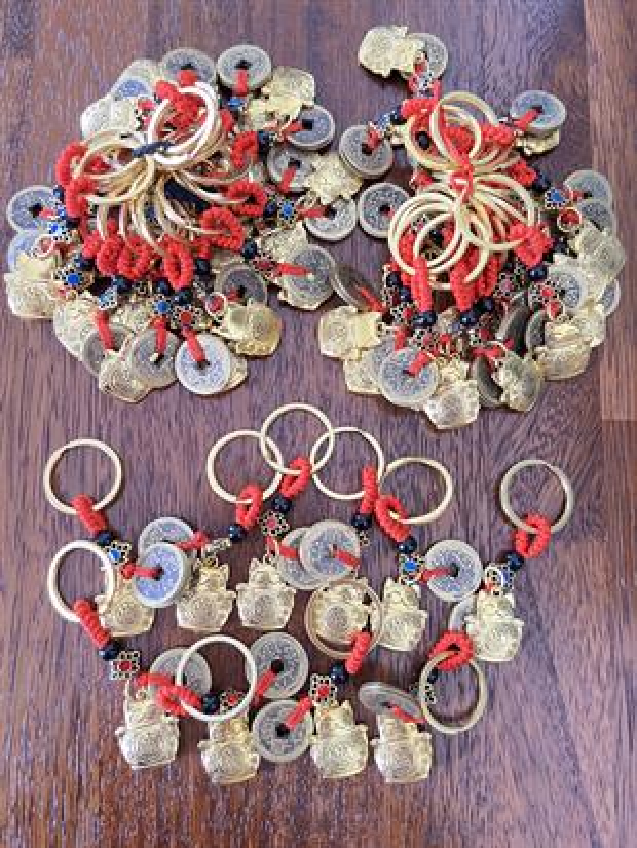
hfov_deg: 53.1
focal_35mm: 26
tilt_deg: -81.4
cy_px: 424
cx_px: 318
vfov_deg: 67.3
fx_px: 638
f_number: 1.5
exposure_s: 1/40
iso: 640
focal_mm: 5.7
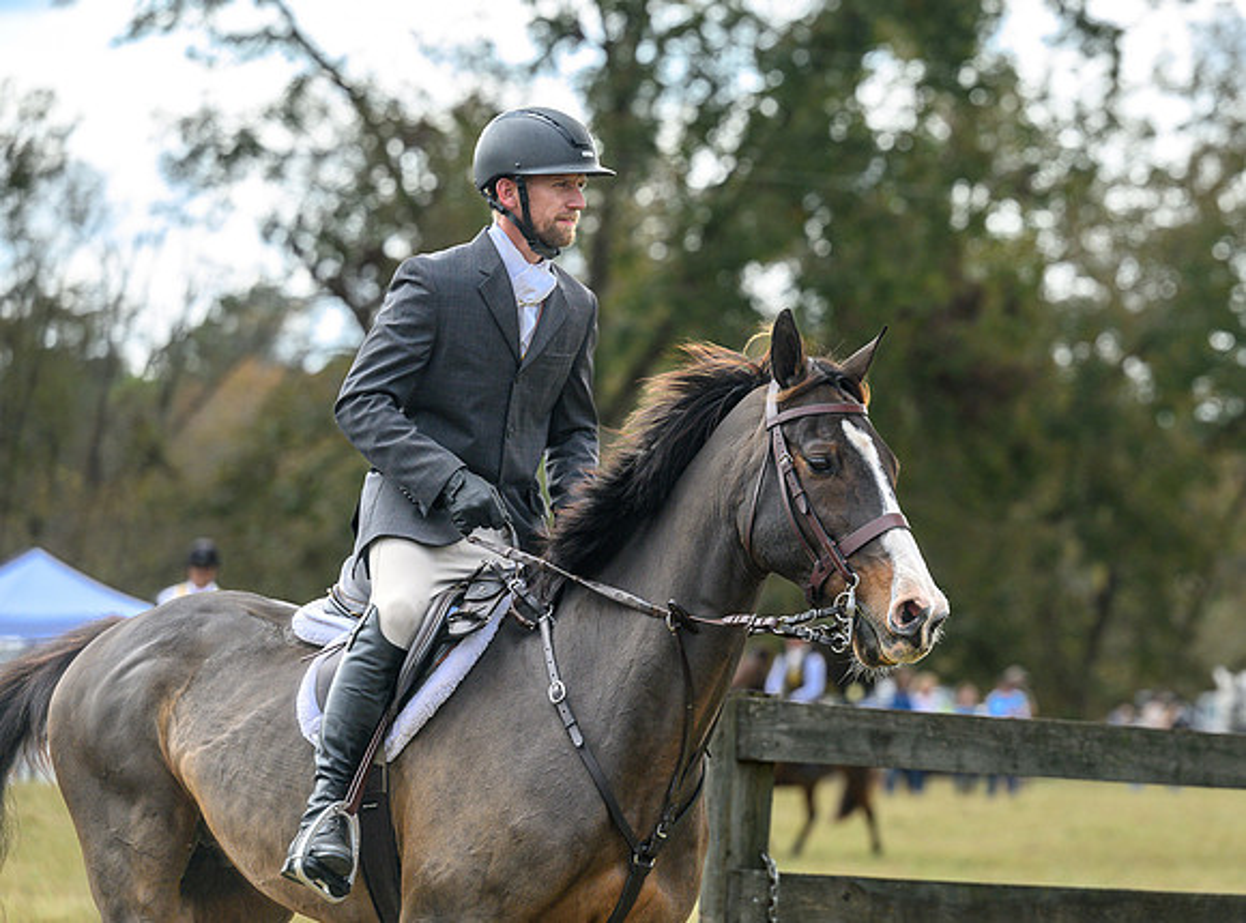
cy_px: 429
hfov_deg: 13.6
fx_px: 5223
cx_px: 739
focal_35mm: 146
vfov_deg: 10.1
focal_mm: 125
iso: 640
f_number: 3.5
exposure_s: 1/1000
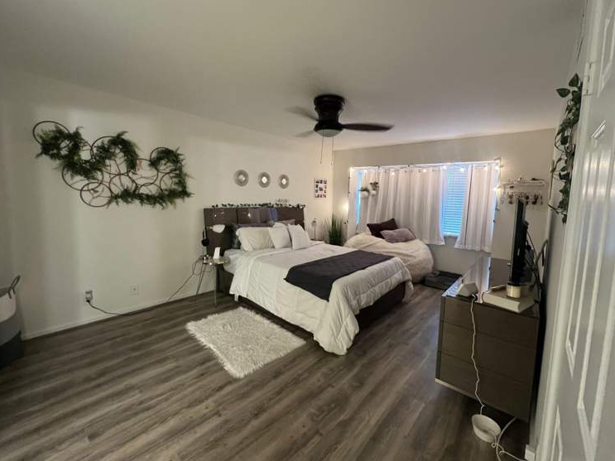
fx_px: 249
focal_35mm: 14
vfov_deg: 85.6
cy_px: 221
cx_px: 322
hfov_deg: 102.0
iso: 640
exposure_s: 1/60
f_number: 1.8
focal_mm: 1.57
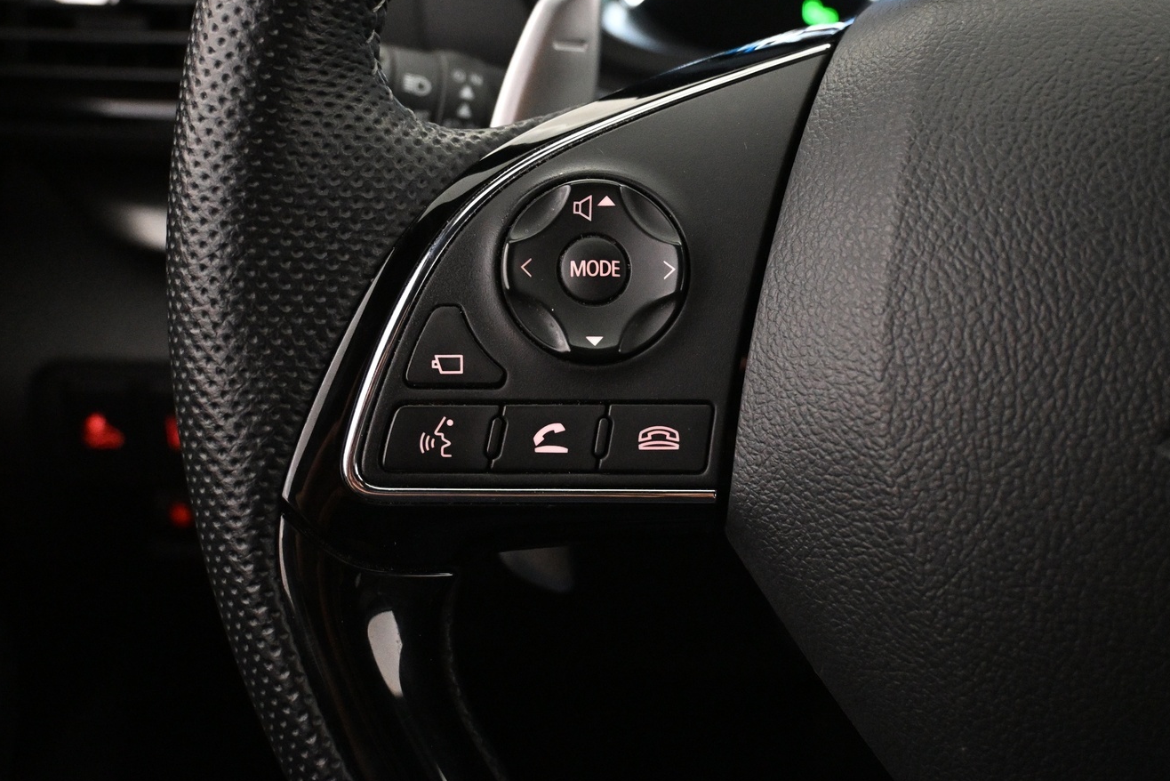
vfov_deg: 28.0
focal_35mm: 48
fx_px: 1560
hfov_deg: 41.1
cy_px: 312
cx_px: 559
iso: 4000
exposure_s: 1/40
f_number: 4.5
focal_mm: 26
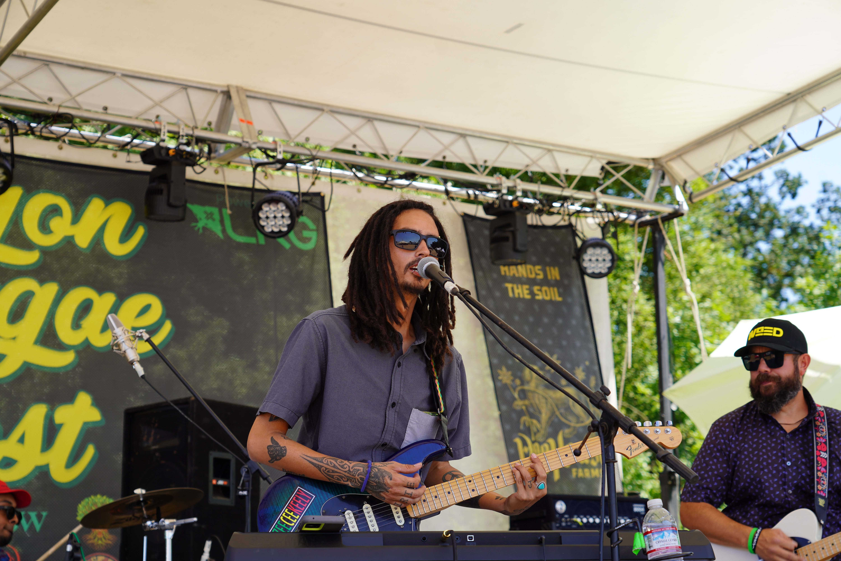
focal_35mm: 70
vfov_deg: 19.5
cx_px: 420
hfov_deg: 28.8
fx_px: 1635
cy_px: 280
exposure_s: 1/160
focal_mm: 70
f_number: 5.6
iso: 100
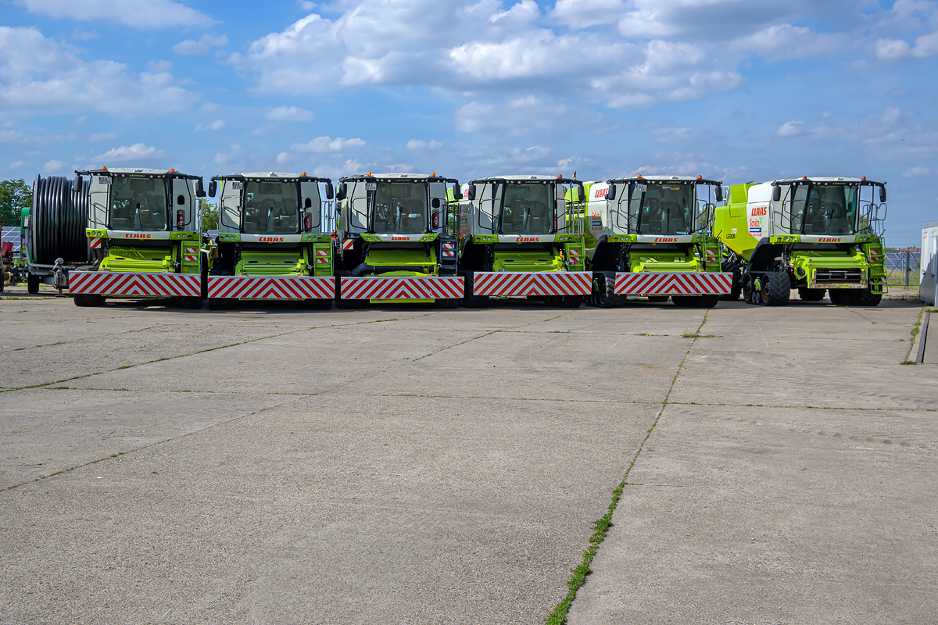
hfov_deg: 43.6
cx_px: 469
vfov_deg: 29.9
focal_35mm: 45
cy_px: 312
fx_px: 1172
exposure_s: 1/750
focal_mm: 30
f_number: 8
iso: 200
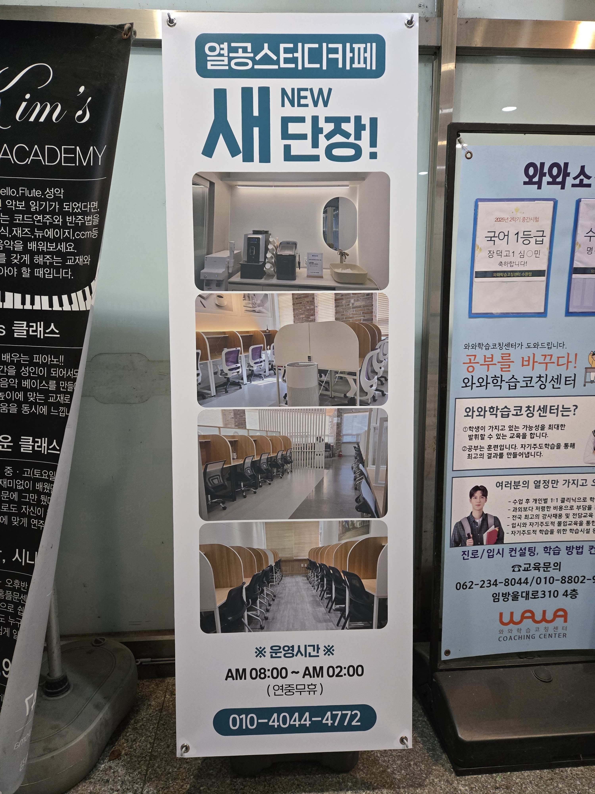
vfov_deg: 73.9
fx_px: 527
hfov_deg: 58.9
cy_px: 397
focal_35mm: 23
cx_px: 298
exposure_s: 1/120
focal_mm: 5.4
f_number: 1.8
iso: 800
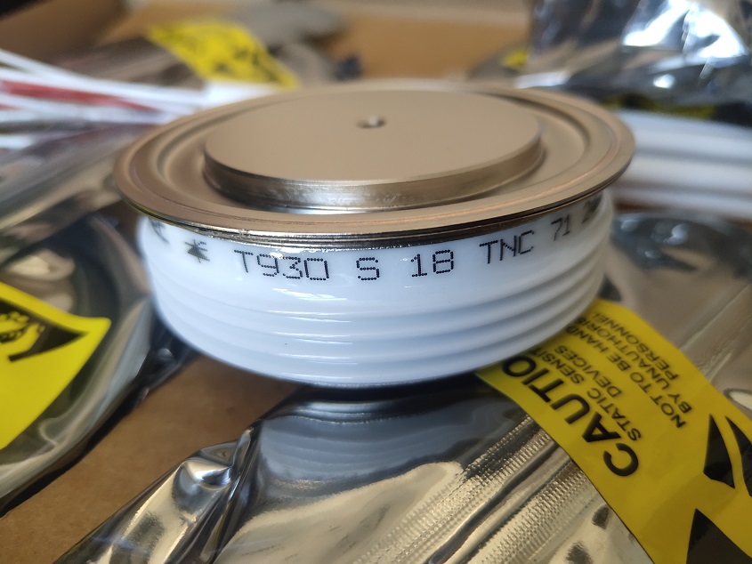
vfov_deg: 48.2
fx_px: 630
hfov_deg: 61.7
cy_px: 282
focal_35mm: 29
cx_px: 376
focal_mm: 4.27
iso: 230
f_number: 1.8
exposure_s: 1/100
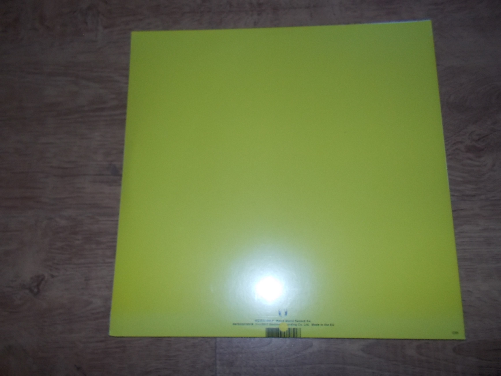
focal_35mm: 29
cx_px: 250
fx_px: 420
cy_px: 188
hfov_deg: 61.7
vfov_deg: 48.2
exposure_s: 1/30
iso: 200
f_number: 3.3
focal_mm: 4.1
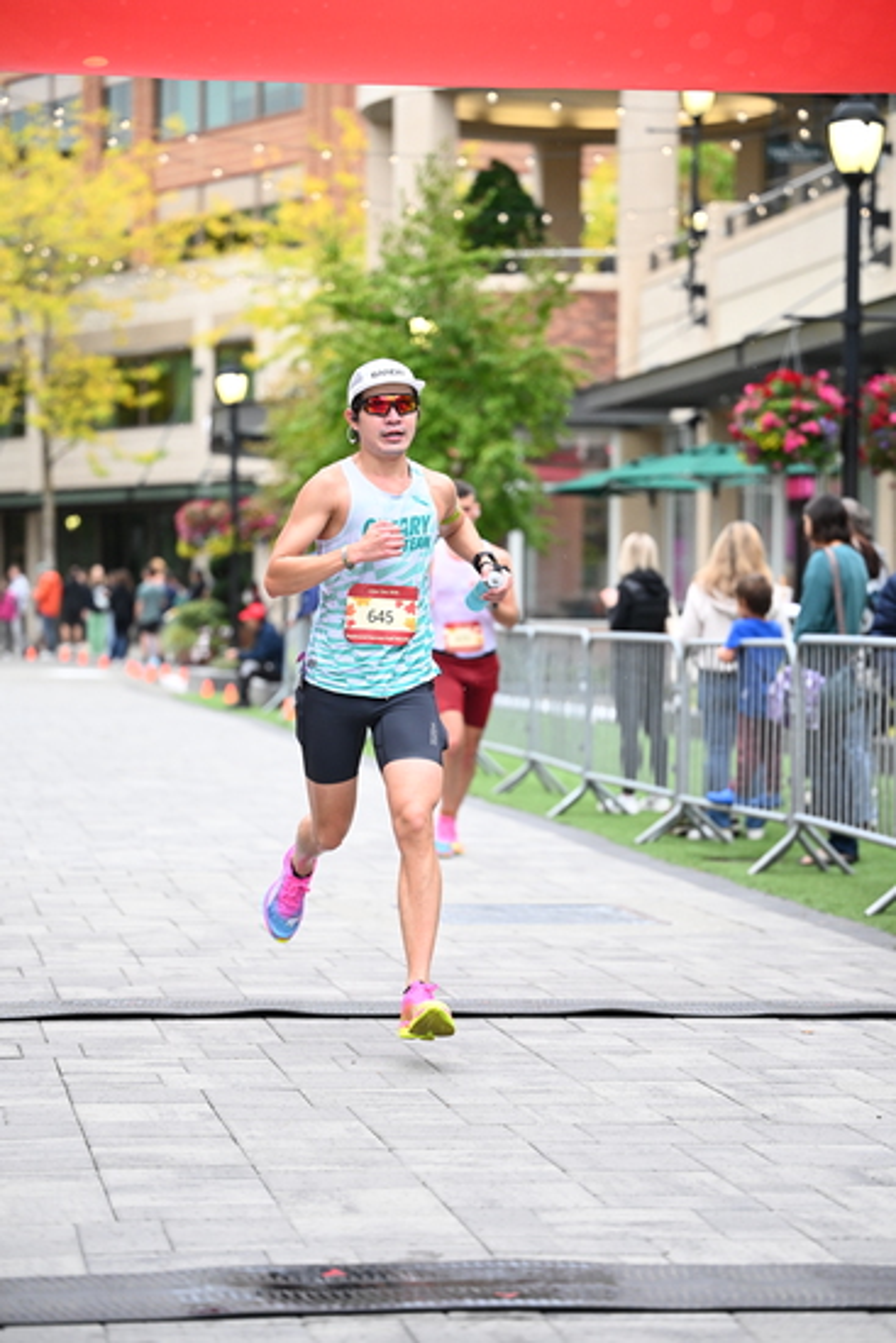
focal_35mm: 94
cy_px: 672
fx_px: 3507
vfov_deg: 21.7
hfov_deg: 14.6
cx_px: 448
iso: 1600
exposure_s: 1/1250
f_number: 2.8
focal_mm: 94
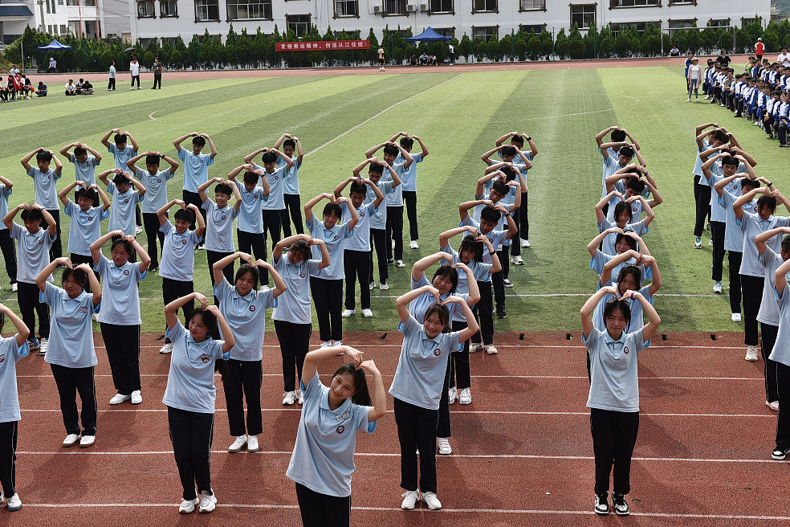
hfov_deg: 32.9
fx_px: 1339
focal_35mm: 61
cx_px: 393
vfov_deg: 22.2
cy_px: 223
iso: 100
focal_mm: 50
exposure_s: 1/500
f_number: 5.6
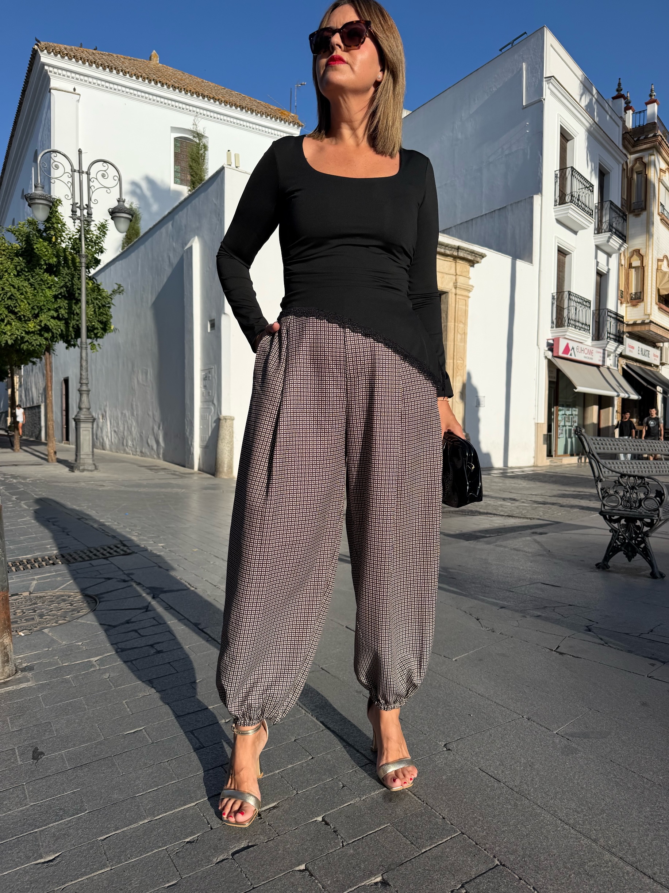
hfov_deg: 56.8
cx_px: 334
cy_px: 446
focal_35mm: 24
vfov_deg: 71.6
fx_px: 618
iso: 80
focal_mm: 6.76
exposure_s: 1/5319
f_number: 1.78
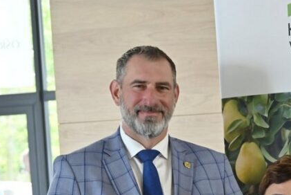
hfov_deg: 15.2
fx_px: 1060
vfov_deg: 10.4
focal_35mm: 131
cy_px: 186
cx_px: 321
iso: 1600
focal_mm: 54
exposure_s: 1/60
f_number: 5.6
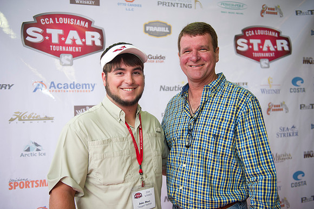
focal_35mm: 36
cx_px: 157
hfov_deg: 53.2
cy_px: 104
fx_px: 314
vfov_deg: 36.8
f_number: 2.8
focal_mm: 36
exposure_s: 1/125
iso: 640
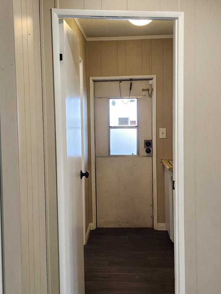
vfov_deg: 38.9
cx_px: 102
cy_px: 145
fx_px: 417
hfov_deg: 29.7
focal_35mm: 49
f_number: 1.8
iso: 200
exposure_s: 1/120
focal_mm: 6.4
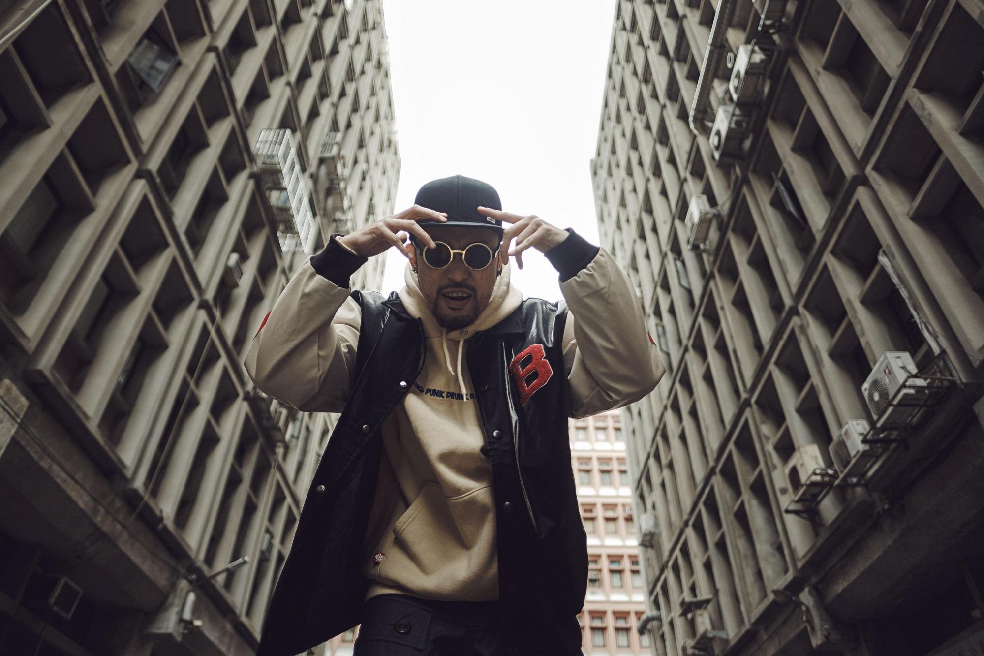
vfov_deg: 53.1
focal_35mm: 24
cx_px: 492
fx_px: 656
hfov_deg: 73.7
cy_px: 328
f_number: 1.4
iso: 100
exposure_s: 1/480
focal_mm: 16
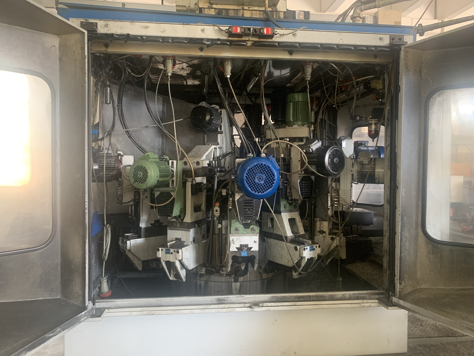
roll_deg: -1.3
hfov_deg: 67.3
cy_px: 178
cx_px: 237
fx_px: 356
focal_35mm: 26
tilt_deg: -2.9
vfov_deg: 53.1
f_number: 1.8
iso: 320
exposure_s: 1/60
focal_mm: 4.25
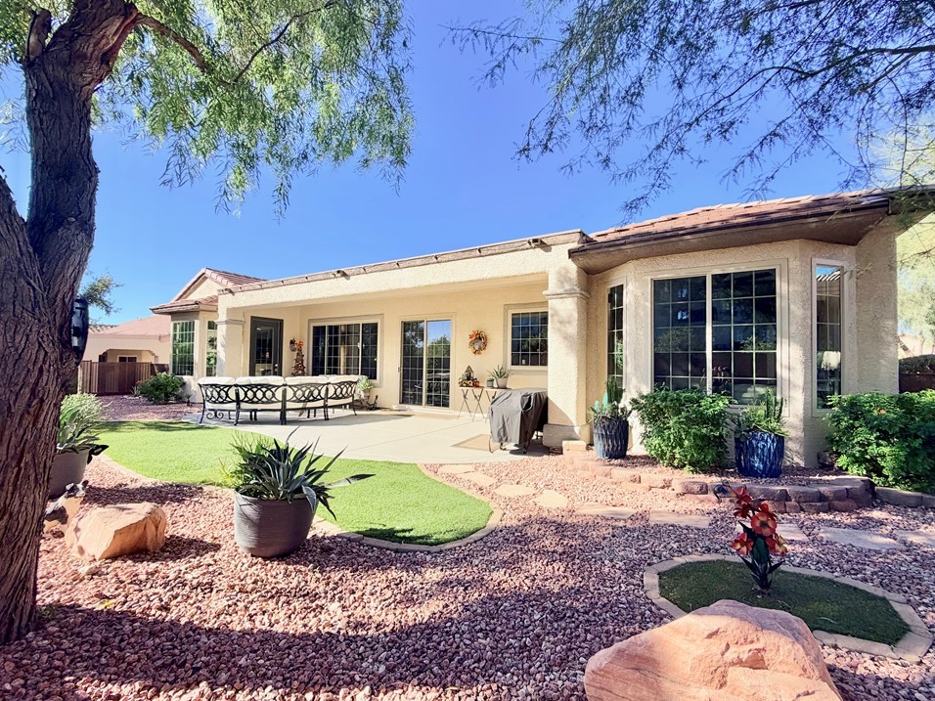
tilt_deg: +2.5
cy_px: 353
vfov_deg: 81.7
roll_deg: -0.9
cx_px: 469
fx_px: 405
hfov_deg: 98.2
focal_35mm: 15
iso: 40
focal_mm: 2.22
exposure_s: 1/760
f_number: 2.2
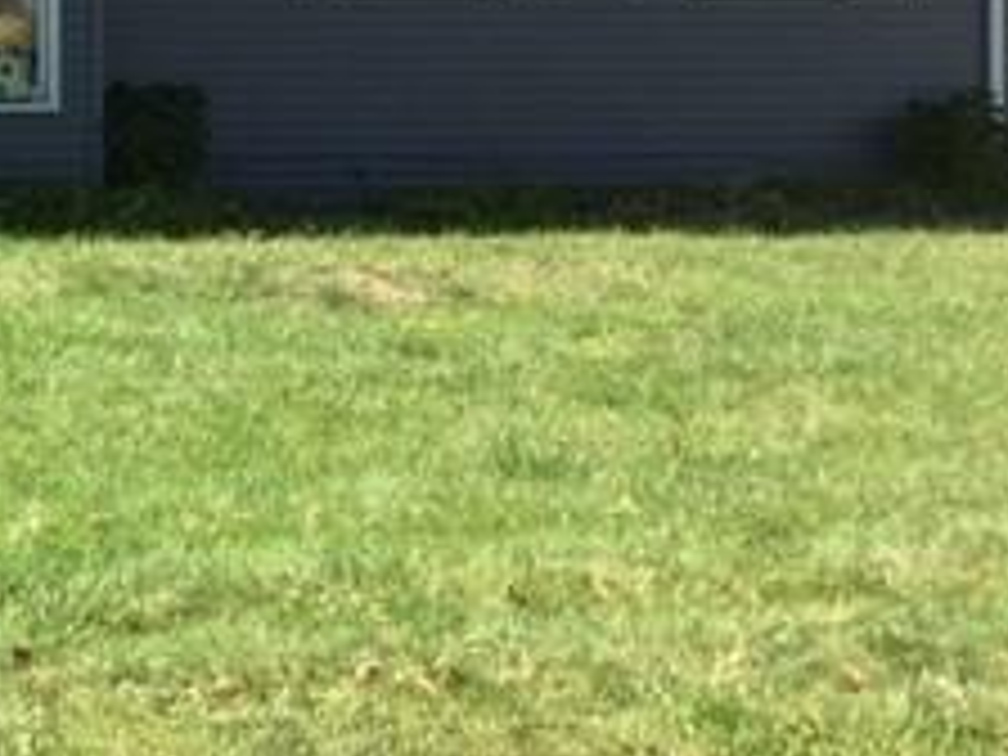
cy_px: 45
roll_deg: -0.6
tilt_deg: +0.8
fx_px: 2417
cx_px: -112
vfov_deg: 17.5
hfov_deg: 22.2
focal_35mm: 83
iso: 25
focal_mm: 4.15
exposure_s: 1/549
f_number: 2.2
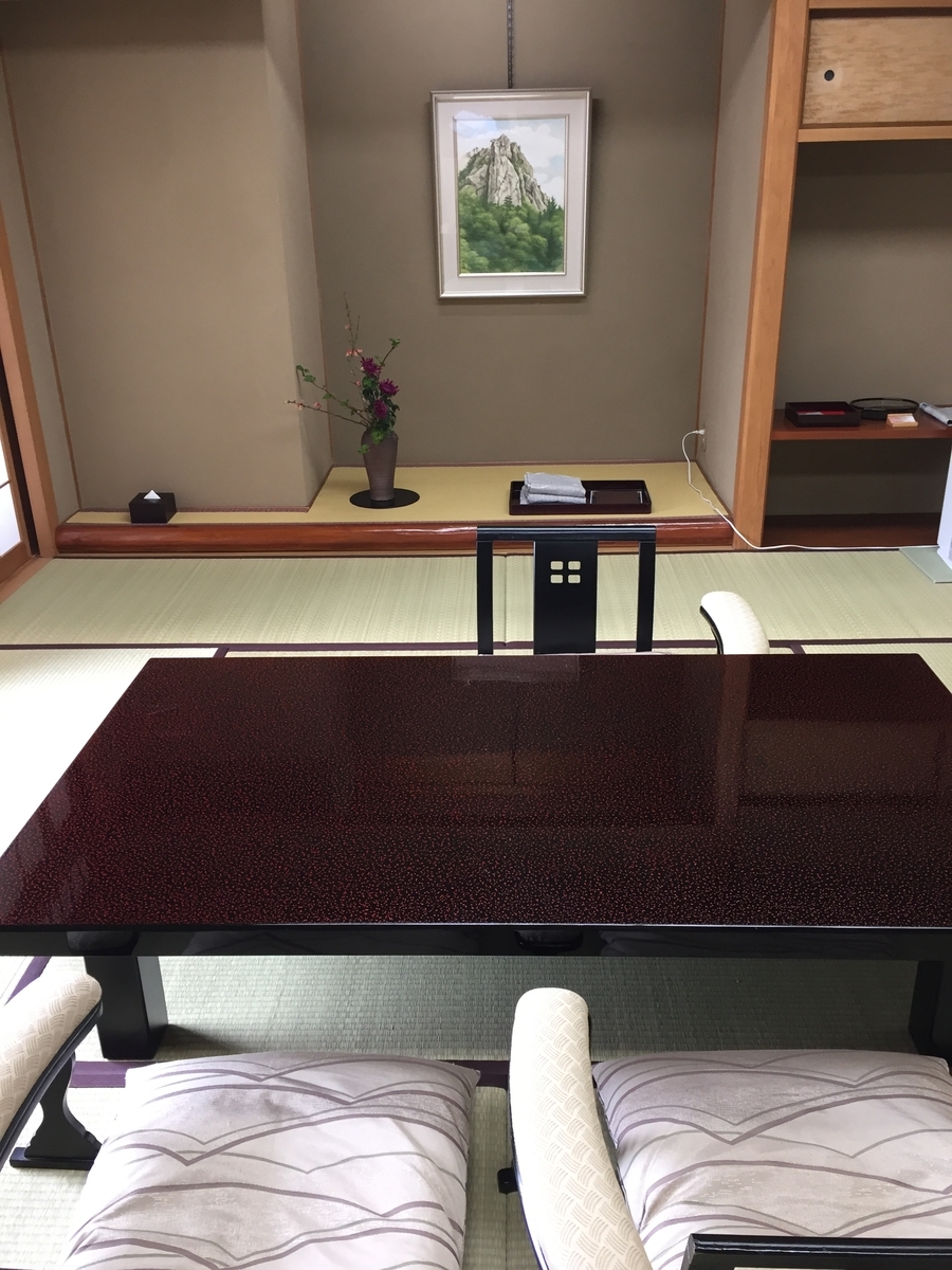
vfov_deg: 61.7
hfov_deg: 48.2
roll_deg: +0.5
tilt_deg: -22.3
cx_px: 476
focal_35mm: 29
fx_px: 1063
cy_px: 635
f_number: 2.2
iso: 80
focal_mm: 4.15
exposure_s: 1/30
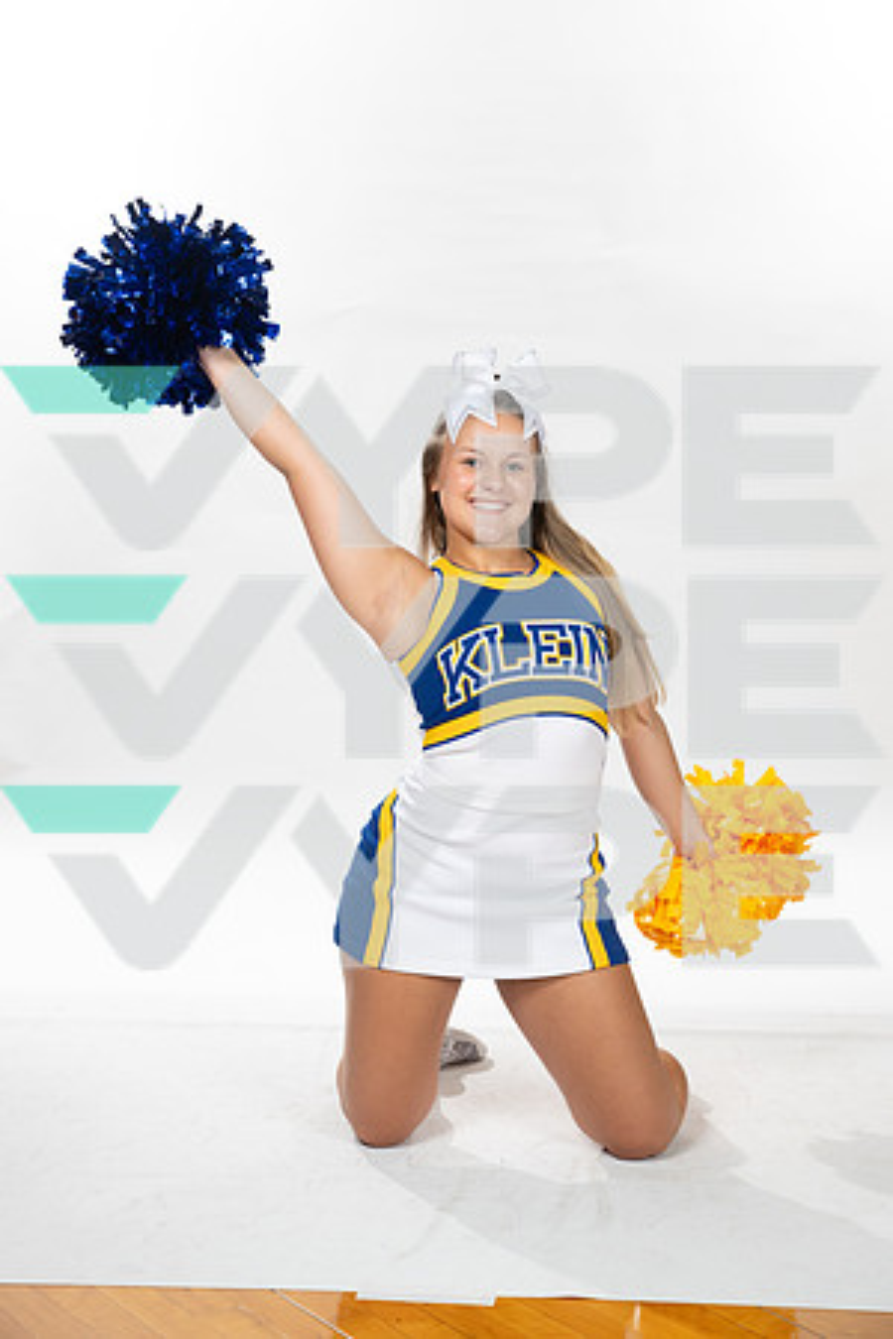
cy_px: 670
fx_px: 2084
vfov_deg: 35.6
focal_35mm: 56
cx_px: 446
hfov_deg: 24.2
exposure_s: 1/320
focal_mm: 56
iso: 800
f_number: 7.1
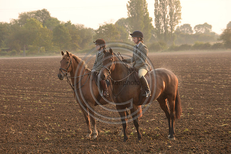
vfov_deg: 8.1
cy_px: 77
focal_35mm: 170
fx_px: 1090
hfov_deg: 12.1
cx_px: 116
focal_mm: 170
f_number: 6.3
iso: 2500
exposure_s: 1/640
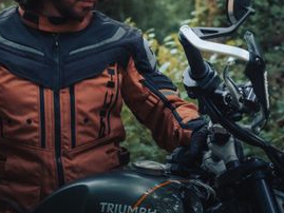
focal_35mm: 167
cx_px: 189
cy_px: 40
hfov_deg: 11.8
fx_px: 1371
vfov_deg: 8.9
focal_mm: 55
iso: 2500
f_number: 4
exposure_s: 1/100
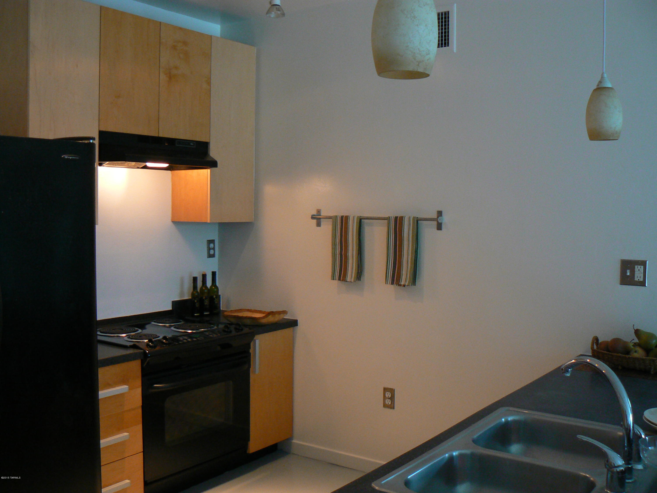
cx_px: 328
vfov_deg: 39.7
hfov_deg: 51.4
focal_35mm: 36
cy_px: 246
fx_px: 683
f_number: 2.8
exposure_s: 1/30
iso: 200
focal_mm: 6
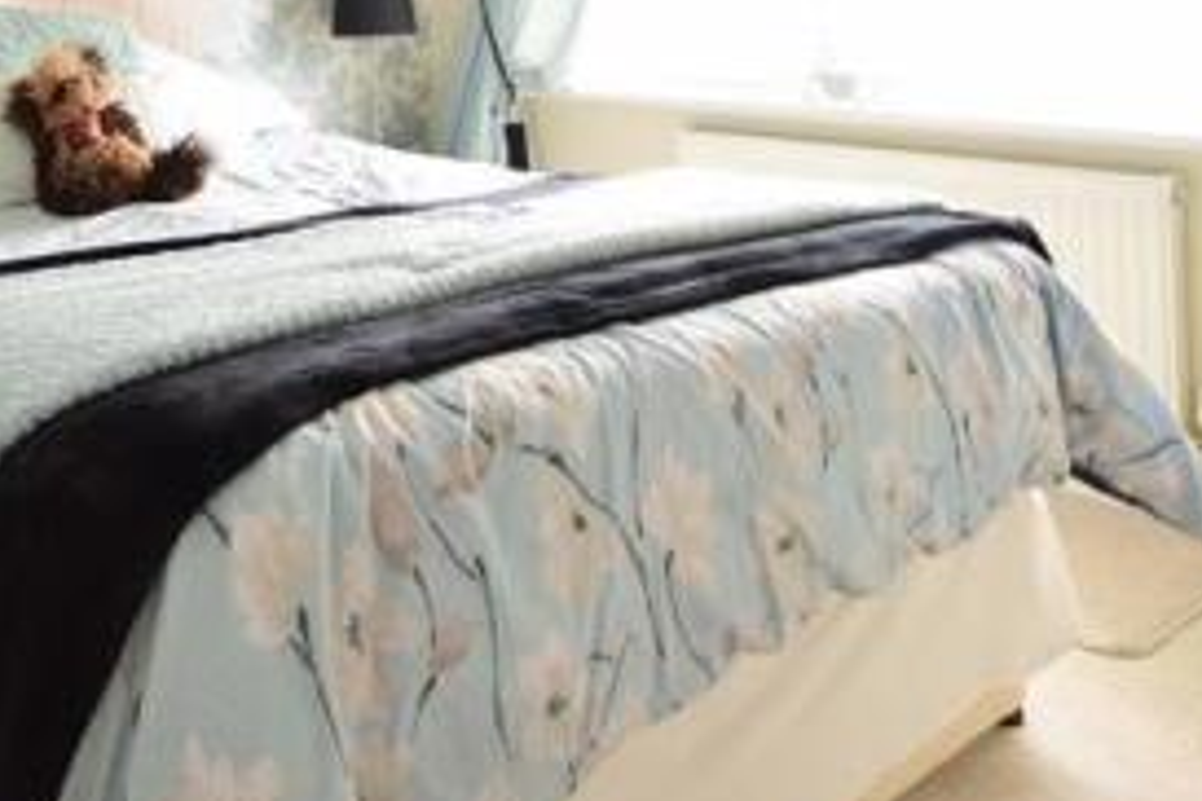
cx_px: 167
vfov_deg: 32.6
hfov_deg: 48.6
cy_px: -73
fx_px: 1202
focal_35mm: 36
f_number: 5.6
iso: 400
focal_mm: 10
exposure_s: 1/15
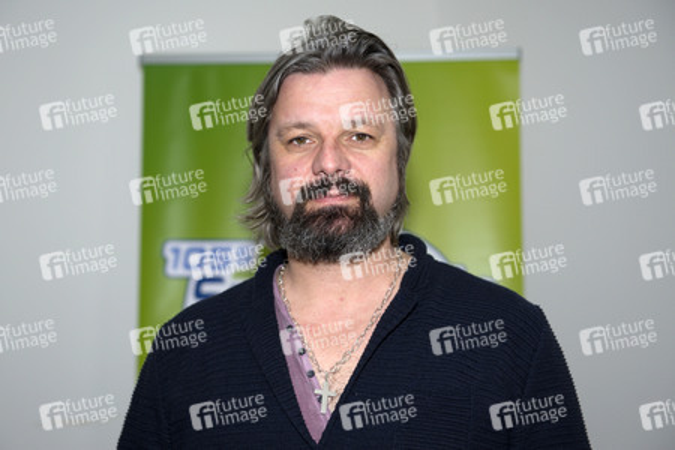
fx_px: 1125
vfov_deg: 22.6
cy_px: 225
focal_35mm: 60
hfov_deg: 33.4
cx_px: 338
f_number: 4
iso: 640
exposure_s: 1/250
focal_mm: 60
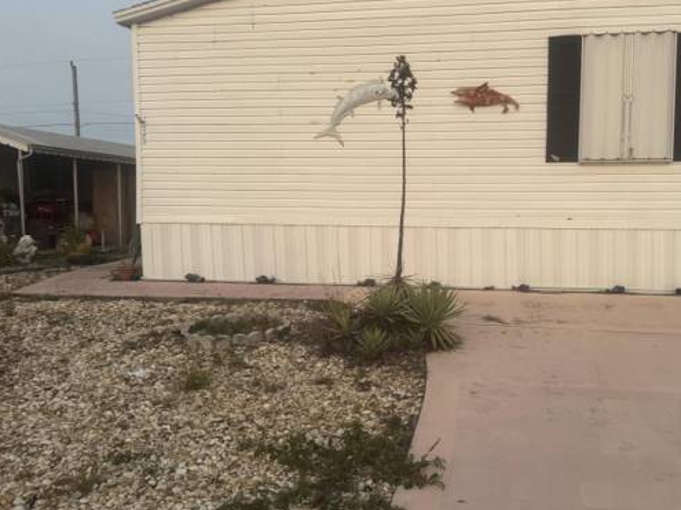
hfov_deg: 57.5
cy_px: 252
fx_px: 610
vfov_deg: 45.4
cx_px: 432
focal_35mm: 31
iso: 320
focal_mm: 6.76
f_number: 1.78
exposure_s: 1/60
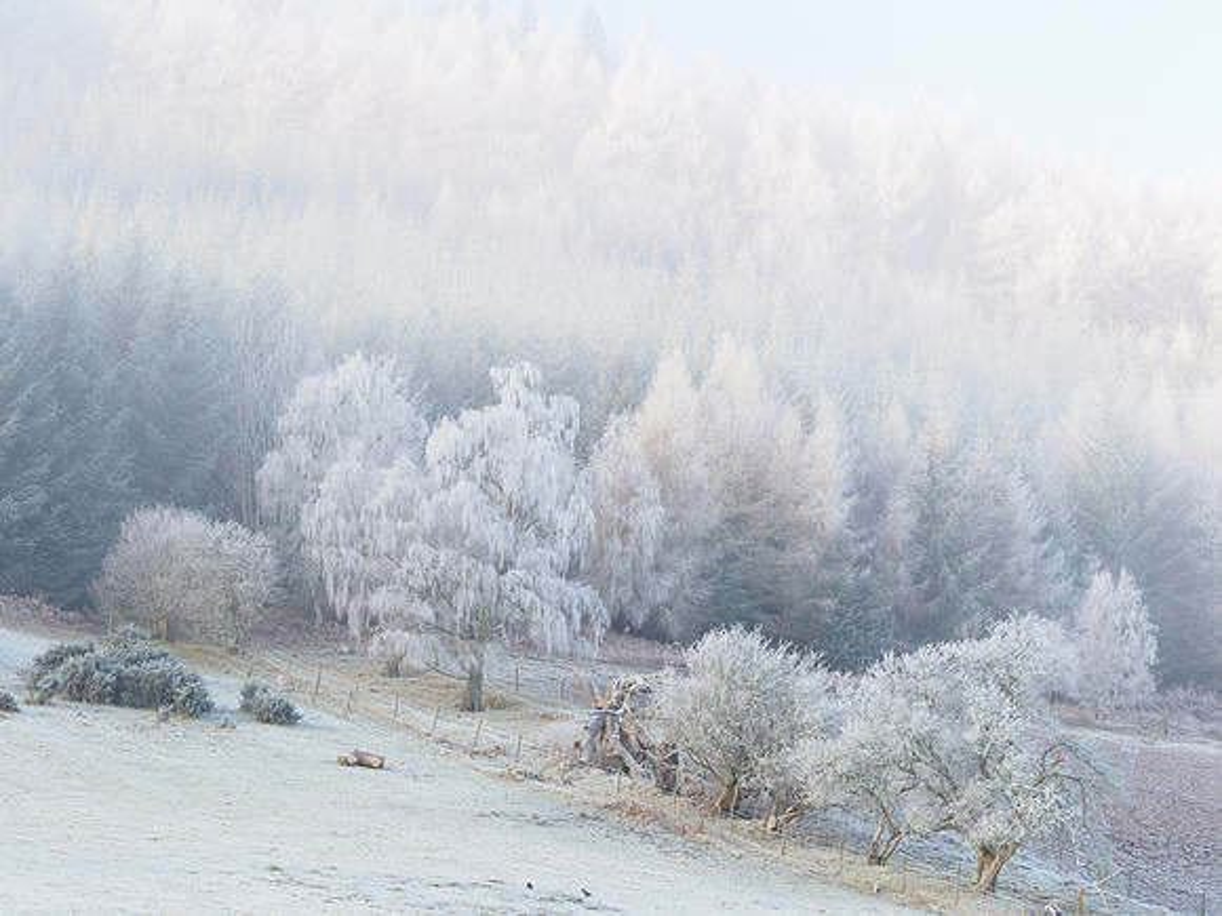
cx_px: 611
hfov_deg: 20.0
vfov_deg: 15.1
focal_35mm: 98
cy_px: 458
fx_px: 3460
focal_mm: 49
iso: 400
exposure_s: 1/125
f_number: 7.1
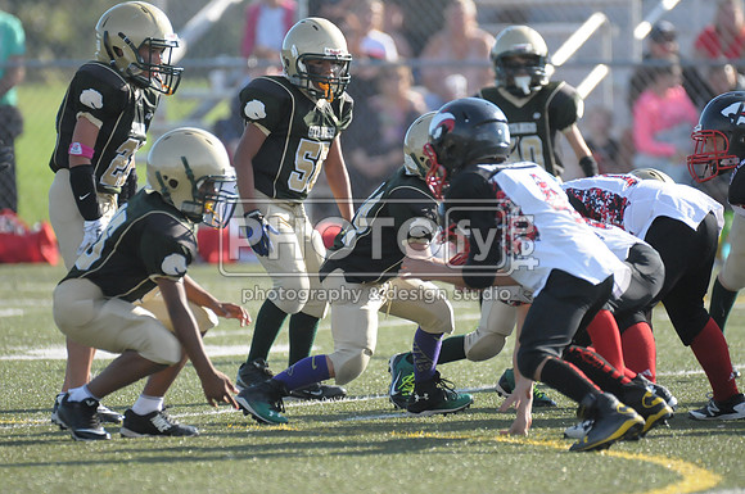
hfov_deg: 4.0
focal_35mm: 510
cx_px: 372
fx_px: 10539
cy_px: 247
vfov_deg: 2.7
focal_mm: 340
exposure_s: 1/4000
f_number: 4
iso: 1600
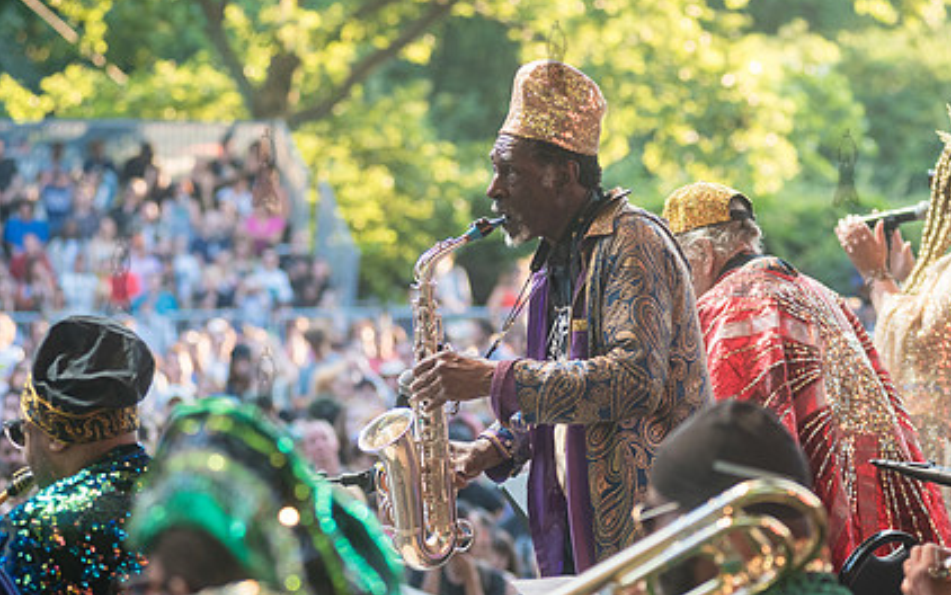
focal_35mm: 147
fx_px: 3811
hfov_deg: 14.2
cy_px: 276
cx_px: 554
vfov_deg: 8.9
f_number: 3.5
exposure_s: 1/400
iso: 1000
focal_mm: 105
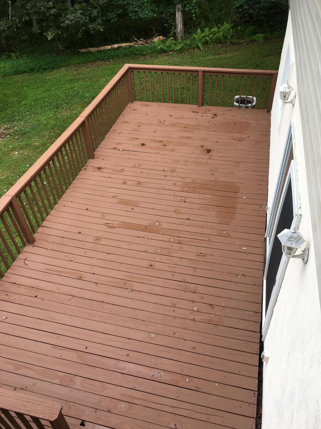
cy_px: 214
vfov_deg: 61.7
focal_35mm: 29
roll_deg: +2.6
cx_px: 160
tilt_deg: -41.9
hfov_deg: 48.2
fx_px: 359
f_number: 2.2
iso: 25
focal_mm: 4.15
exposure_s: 1/187
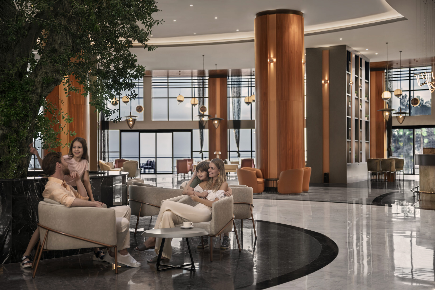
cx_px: 218
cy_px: 145
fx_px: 665
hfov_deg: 36.2
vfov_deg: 24.6
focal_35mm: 55
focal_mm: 55
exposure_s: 1/125
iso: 640
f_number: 2.8
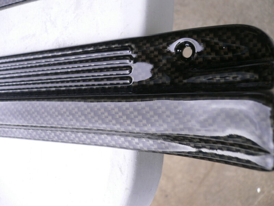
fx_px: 277
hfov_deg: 52.6
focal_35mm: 35
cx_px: 137
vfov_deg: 40.7
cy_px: 103
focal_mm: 5.8
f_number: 2.8
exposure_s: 1/60
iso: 100
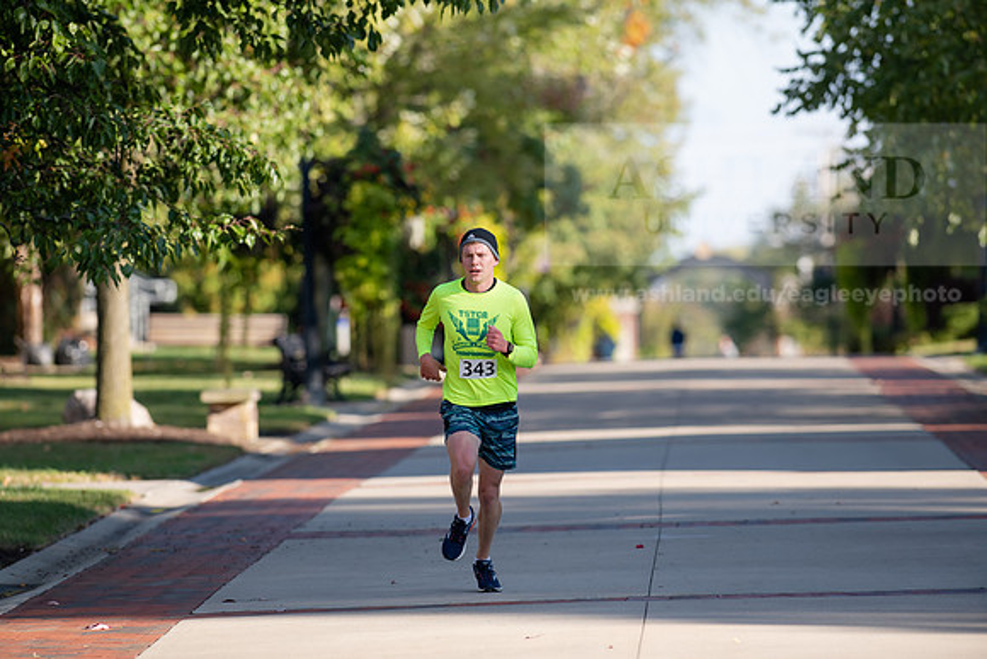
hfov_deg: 6.9
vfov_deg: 4.6
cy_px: 330
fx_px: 8227
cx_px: 494
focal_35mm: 300
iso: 200
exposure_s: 1/640
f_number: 4
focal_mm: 300
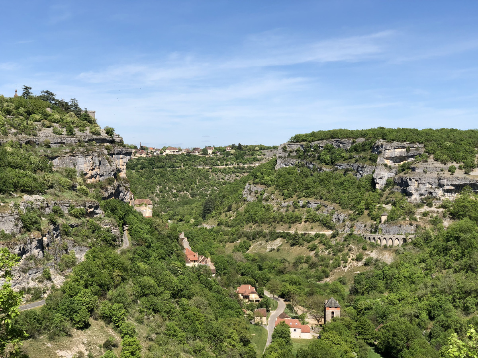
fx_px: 718
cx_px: 239
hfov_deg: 36.8
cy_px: 179
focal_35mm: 52
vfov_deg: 28.0
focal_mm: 6
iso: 16
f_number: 2.4
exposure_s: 1/1230
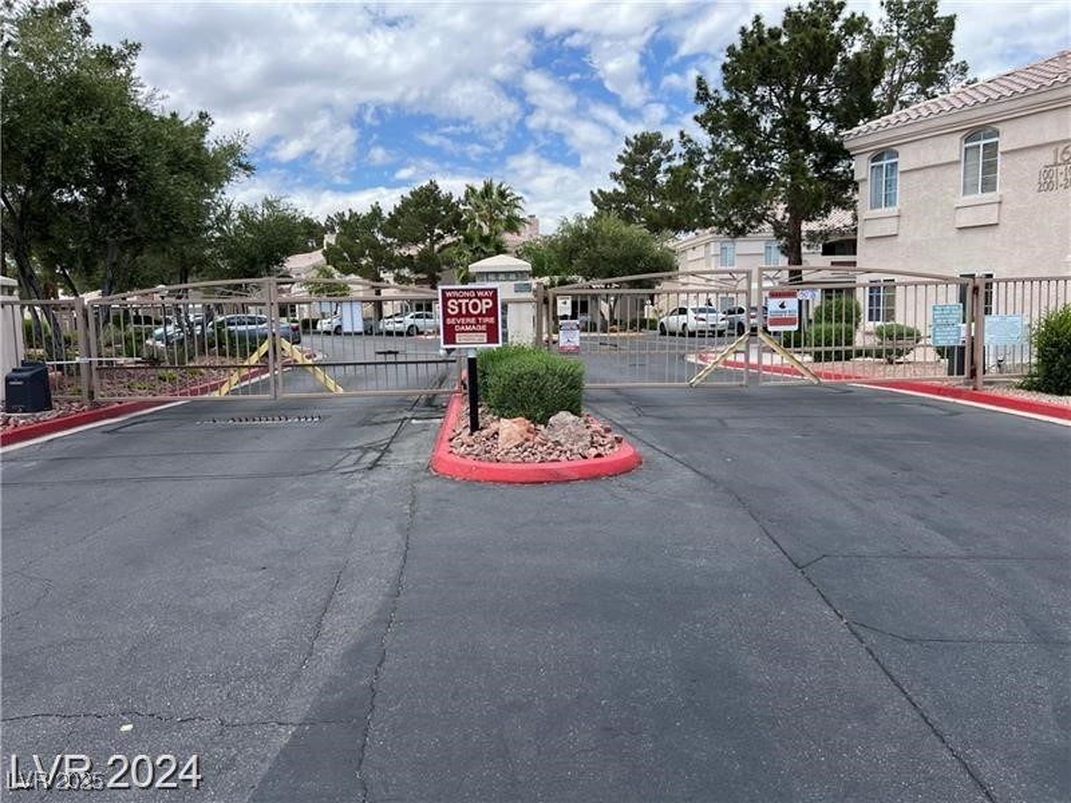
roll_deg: +1.4
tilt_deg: -7.2
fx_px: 804
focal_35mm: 26
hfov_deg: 67.3
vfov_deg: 53.1
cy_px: 402
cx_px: 536
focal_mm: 5.7
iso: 50
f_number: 1.5
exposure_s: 1/2632
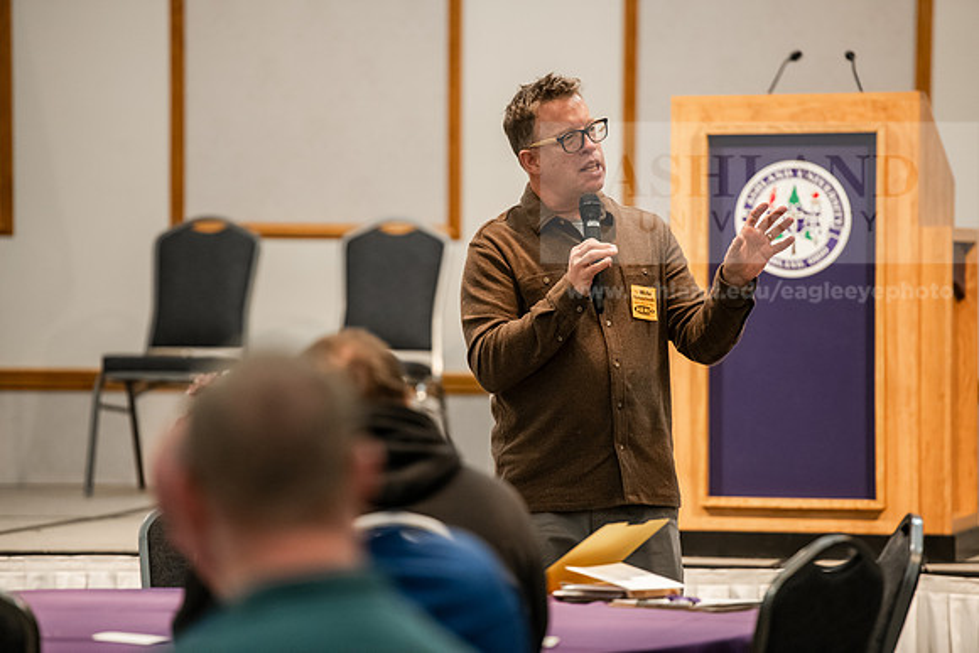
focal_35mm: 195
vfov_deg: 7.0
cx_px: 490
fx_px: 5304
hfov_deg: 10.5
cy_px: 326
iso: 2500
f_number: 3.2
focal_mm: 195
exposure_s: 1/200
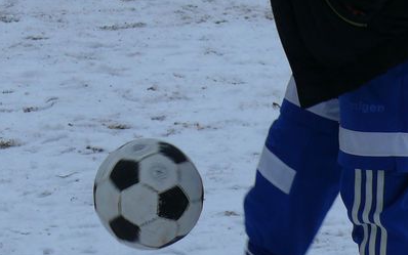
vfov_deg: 4.5
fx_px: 3214
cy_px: 197
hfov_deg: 7.3
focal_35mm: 289
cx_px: 281
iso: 100
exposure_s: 1/160
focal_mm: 23
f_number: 4
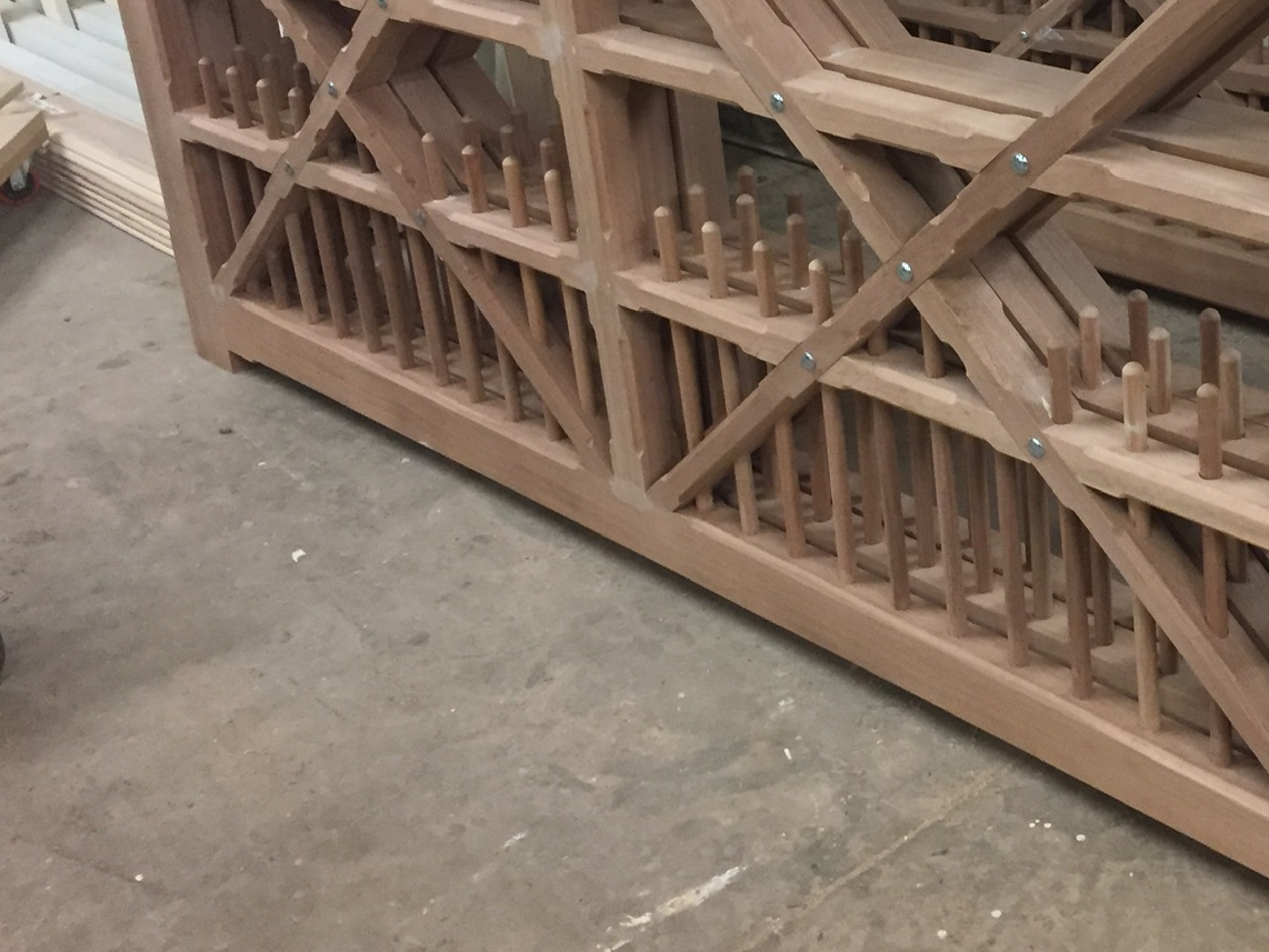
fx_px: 1907
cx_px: 1098
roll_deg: +3.2
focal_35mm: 52
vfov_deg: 27.5
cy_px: 189
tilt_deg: -20.4
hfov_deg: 35.1
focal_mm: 4.15
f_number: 2.2
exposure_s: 1/20
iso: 250
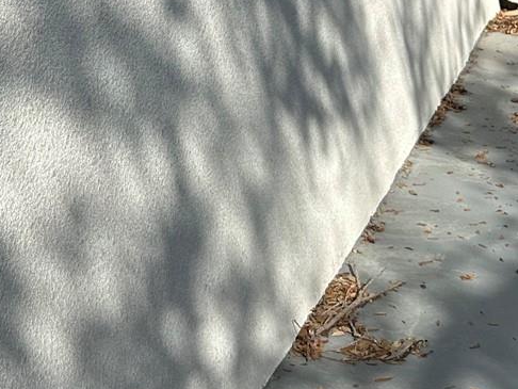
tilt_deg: -3.5
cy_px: -104
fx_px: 1183
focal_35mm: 79
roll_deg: +3.6
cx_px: 27
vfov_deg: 17.6
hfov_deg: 23.9
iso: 80
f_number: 1.78
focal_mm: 6.86
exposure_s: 1/6211
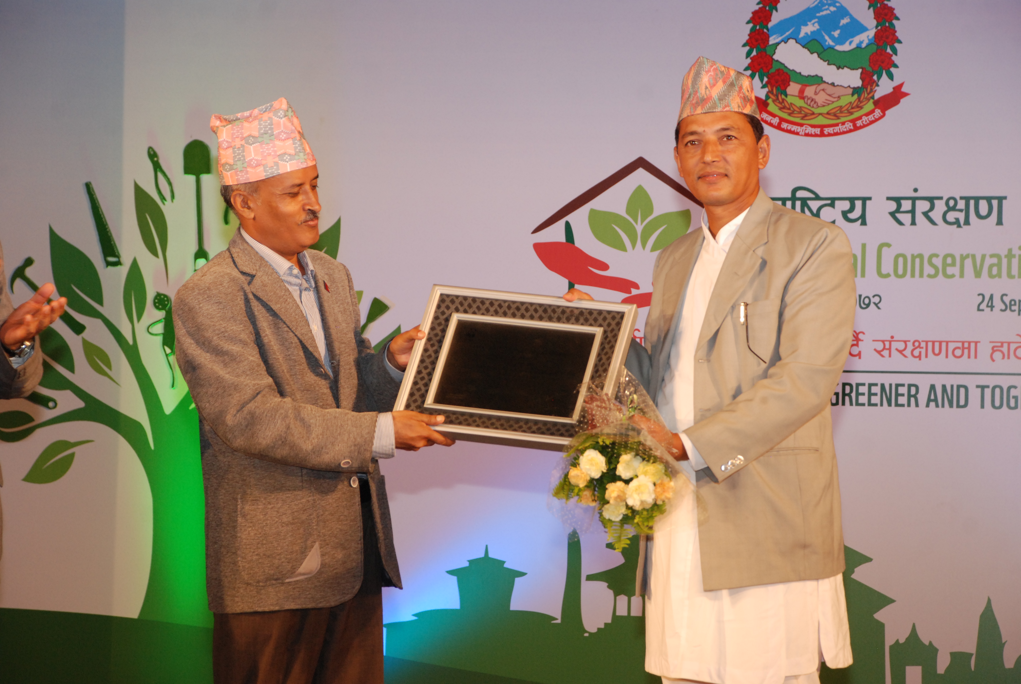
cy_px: 342
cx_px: 510
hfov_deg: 16.1
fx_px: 3620
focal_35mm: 128
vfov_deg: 10.8
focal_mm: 85
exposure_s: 1/80
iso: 500
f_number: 5.6
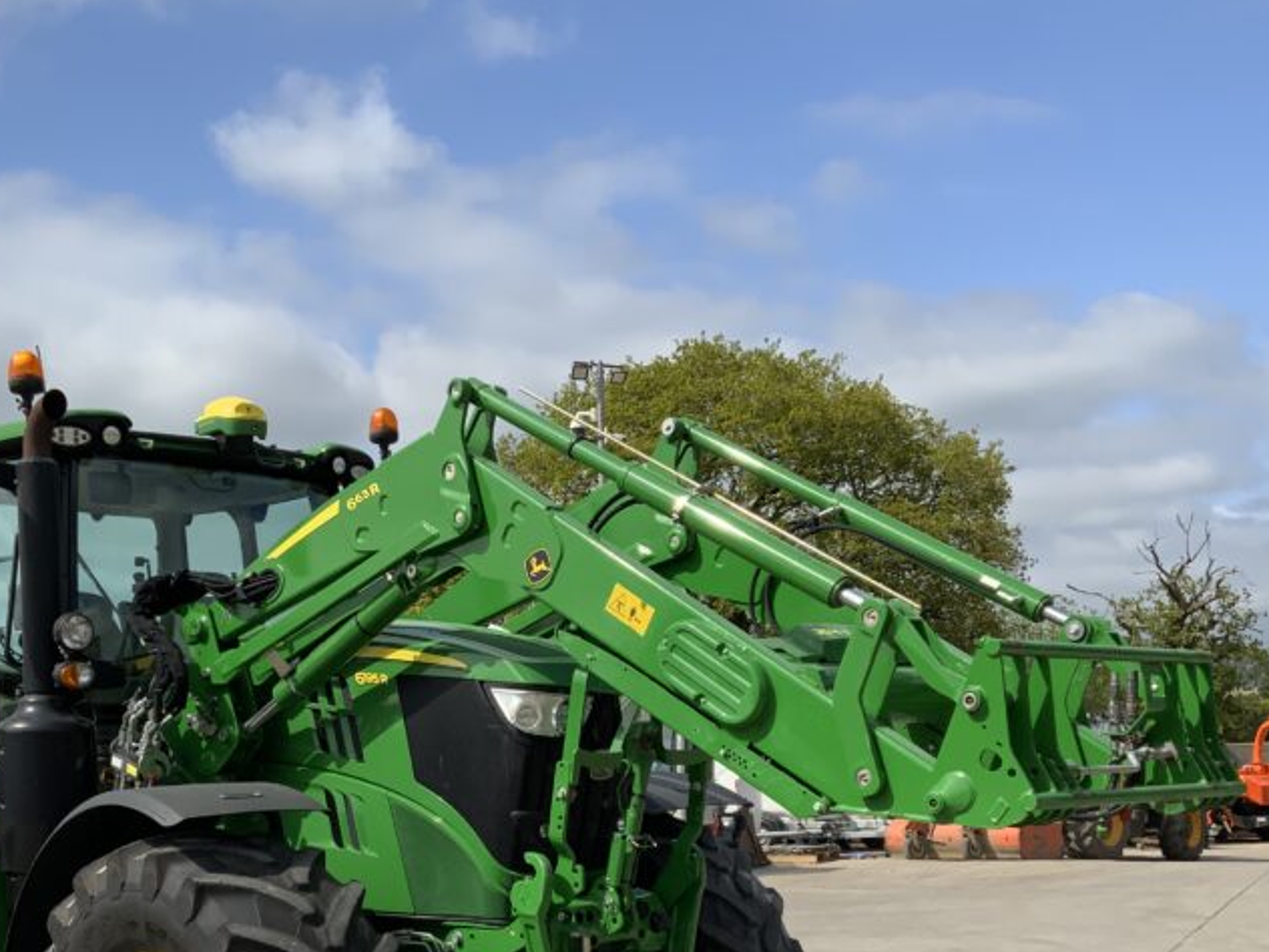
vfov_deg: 30.3
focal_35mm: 47
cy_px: 729
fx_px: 1723
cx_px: 488
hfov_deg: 40.2
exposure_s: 1/2427
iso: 16
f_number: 1.8
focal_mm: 3
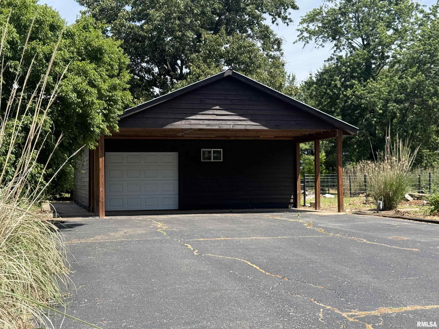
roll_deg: +0.8
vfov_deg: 30.3
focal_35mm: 48
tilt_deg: +2.3
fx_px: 609
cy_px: 164
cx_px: 220
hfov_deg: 39.7
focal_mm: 6.76
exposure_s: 1/2088
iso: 80
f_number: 1.78
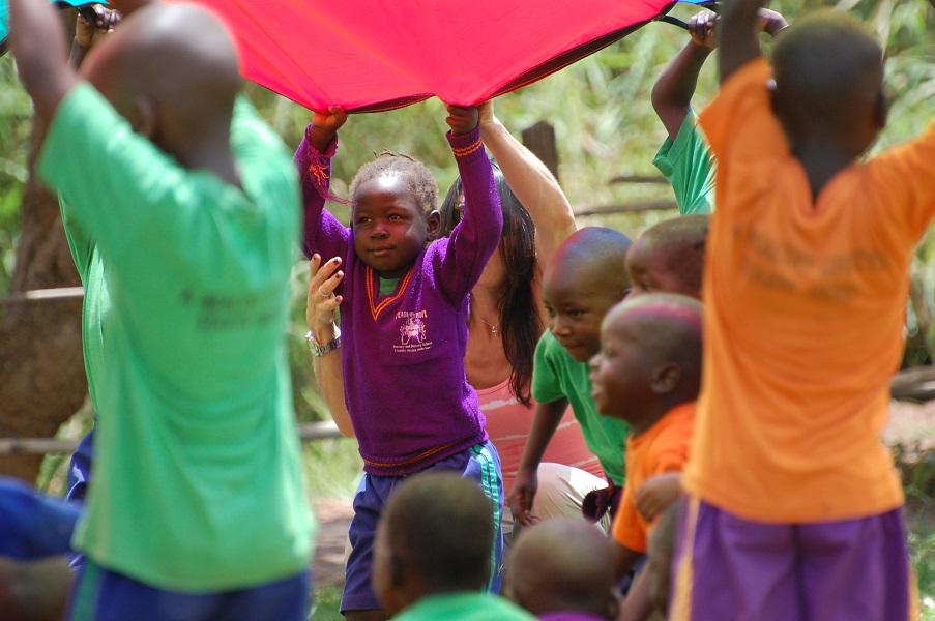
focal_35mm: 450
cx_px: 468
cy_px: 310
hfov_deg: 4.6
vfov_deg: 3.0
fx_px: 11675
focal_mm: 300
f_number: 5.6
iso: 500
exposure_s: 1/500
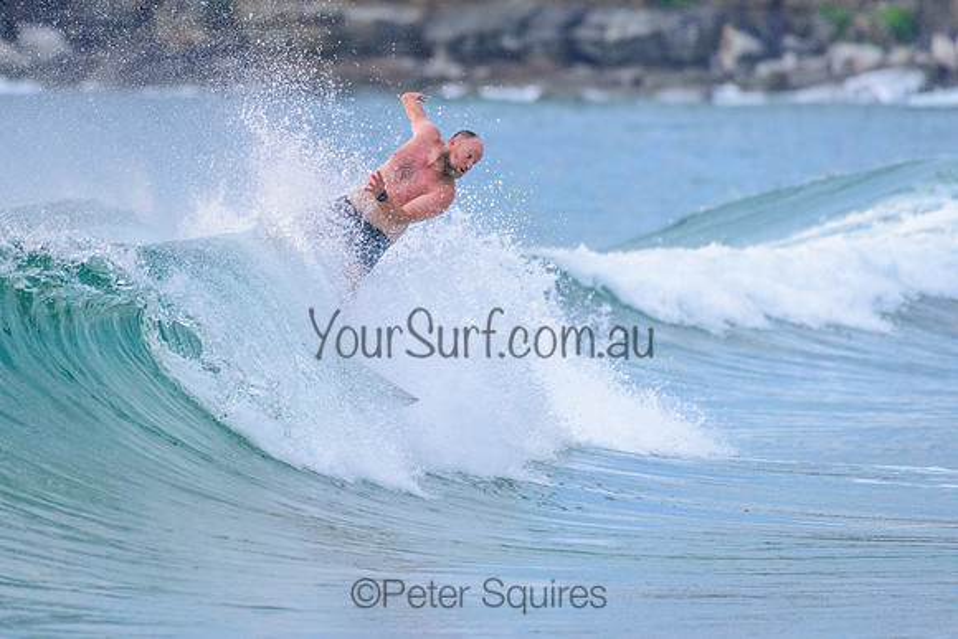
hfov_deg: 3.4
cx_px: 371
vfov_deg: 2.2
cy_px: 283
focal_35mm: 613
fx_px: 16319
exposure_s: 1/2000
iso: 2500
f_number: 5.6
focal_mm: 500
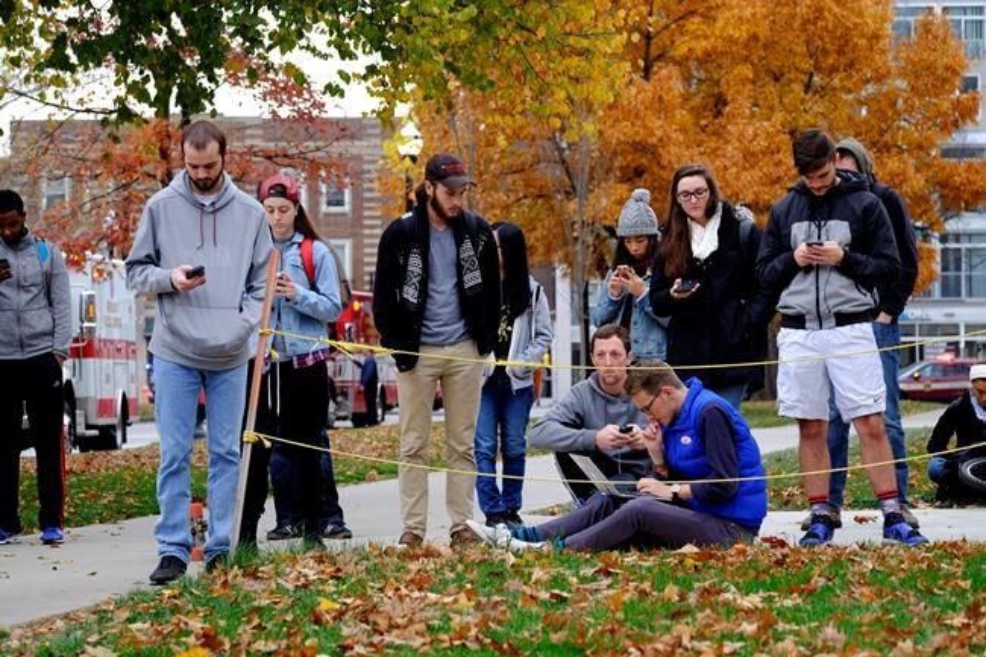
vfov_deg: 11.7
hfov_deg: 17.5
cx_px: 493
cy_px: 328
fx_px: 3203
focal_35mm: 117
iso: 800
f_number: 4.5
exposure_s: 1/350
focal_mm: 77.9
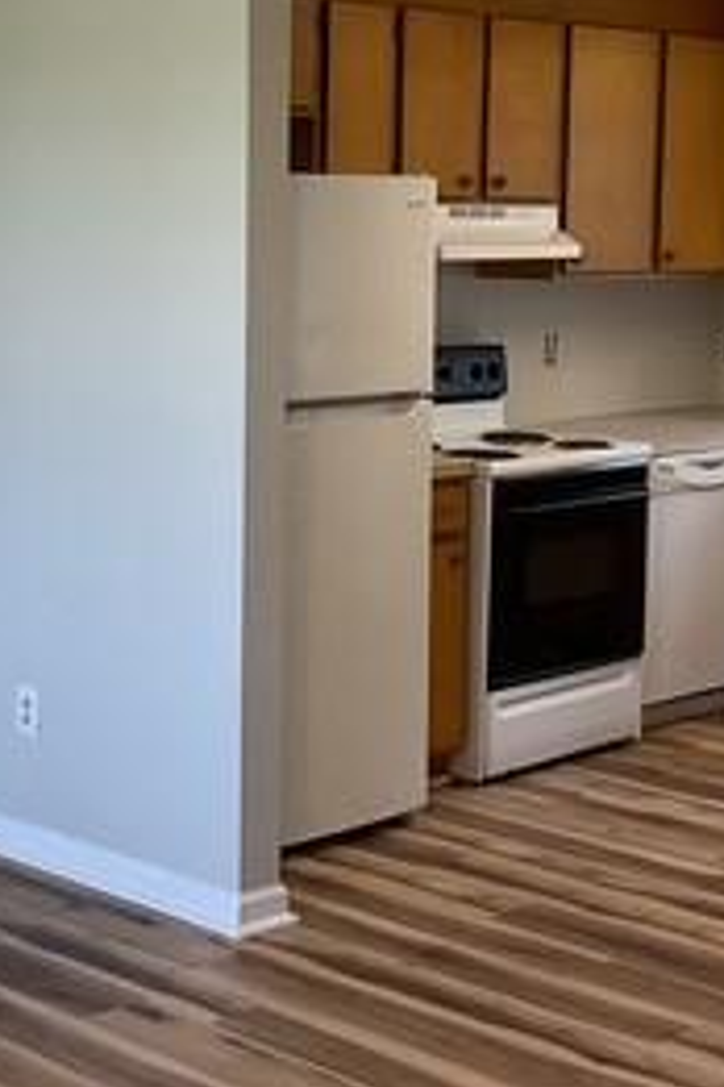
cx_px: 241
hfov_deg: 18.4
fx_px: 2232
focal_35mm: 74
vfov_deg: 27.3
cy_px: 425
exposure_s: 1/60
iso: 64
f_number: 1.8
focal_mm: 3
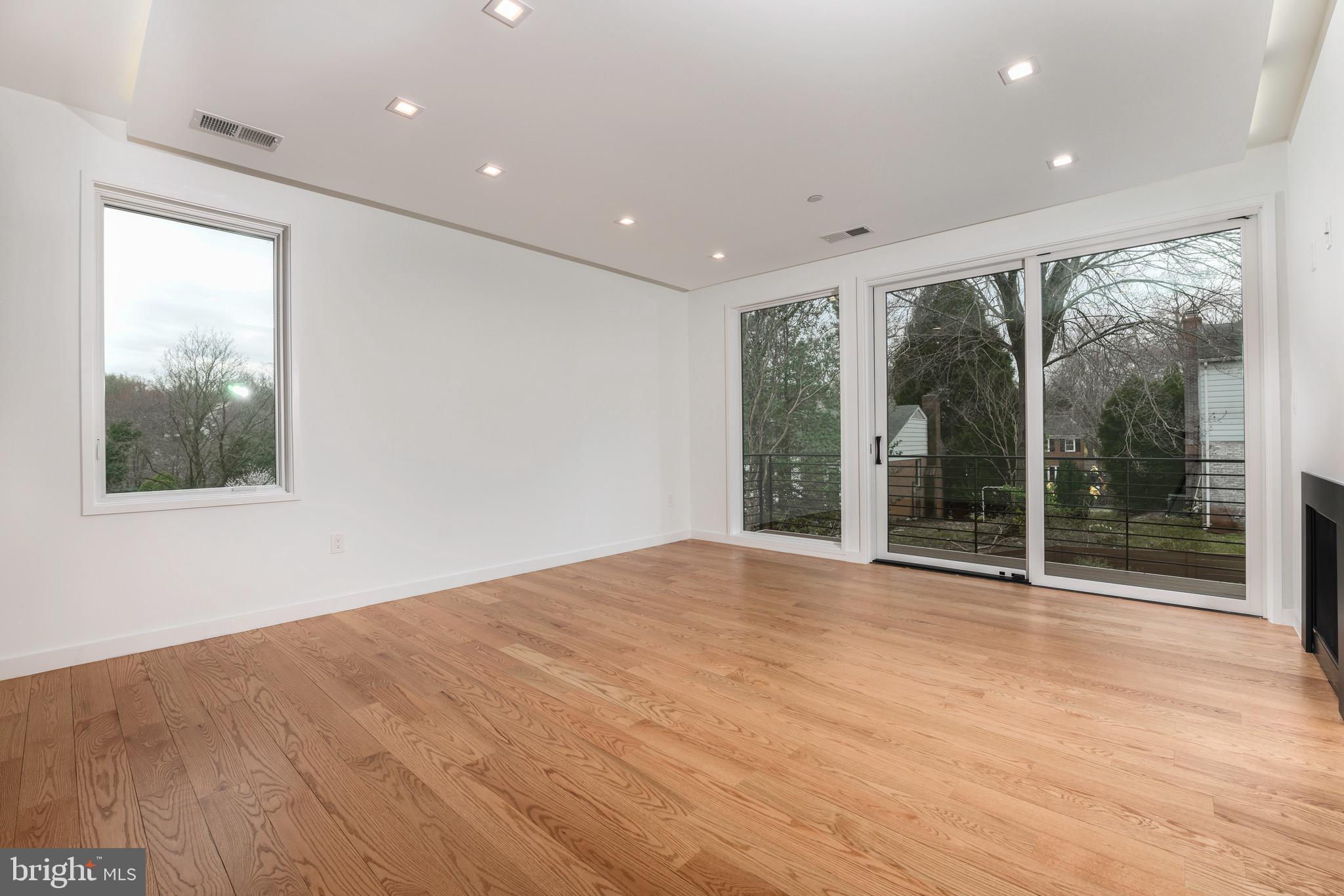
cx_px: 672
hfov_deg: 104.3
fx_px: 523
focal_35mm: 14
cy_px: 448
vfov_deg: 81.2
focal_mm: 14
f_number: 6.3
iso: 64
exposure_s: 1/60
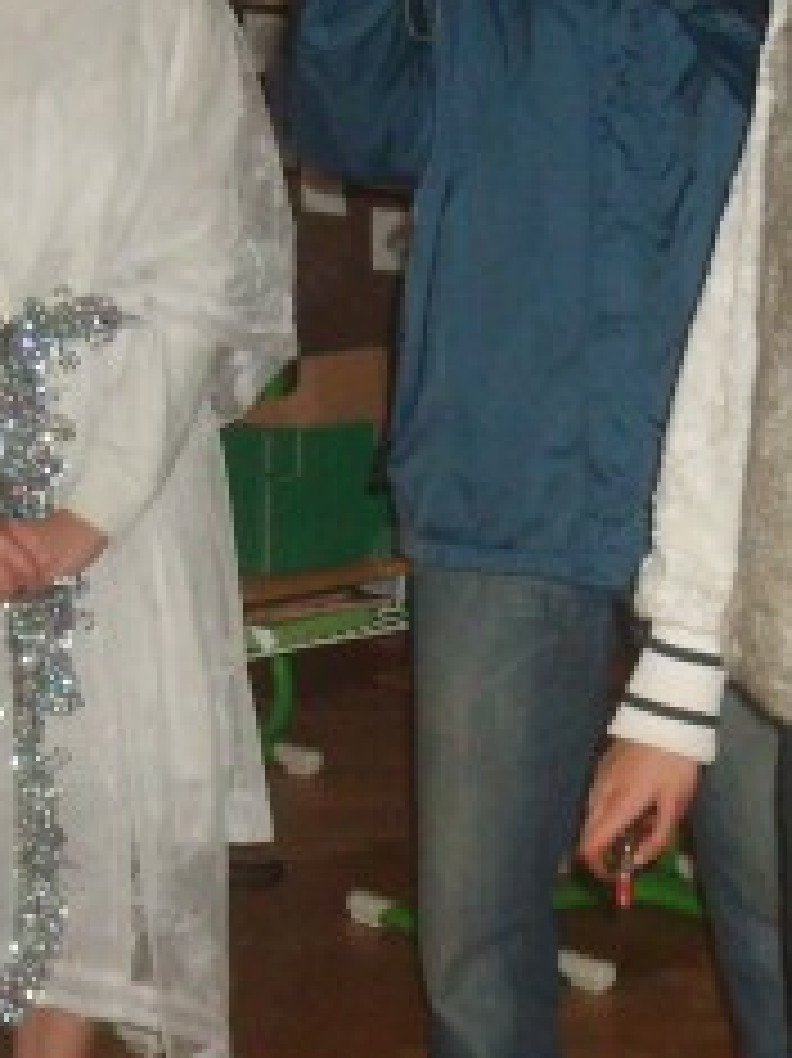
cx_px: 482
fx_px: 3634
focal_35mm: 119
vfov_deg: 16.5
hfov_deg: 12.4
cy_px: 819
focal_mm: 5.8
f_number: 2.8
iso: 166
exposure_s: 1/45
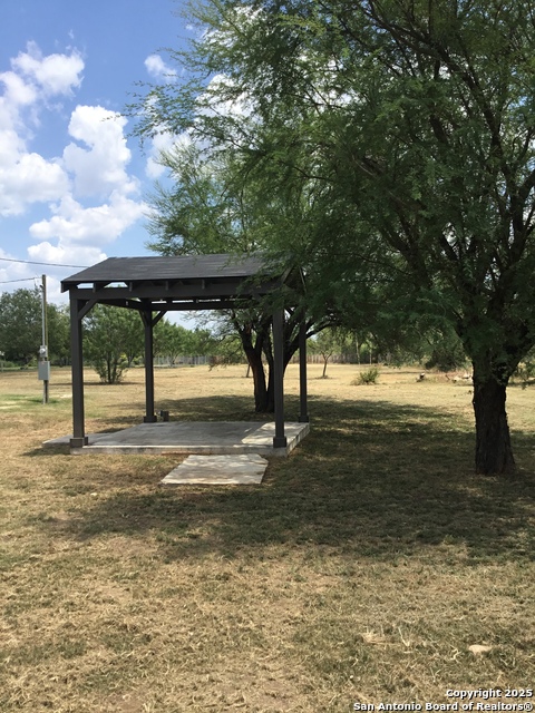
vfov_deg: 58.4
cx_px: 268
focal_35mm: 31
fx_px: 639
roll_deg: +1.7
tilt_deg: -1.5
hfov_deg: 45.4
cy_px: 356
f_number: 2.4
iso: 25
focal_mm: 3.3
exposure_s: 1/1058
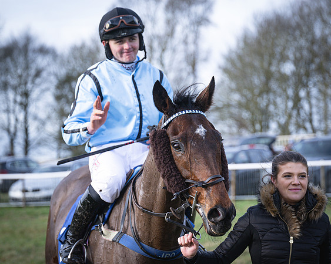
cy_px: 130
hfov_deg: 14.7
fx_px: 1281
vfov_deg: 11.8
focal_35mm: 131
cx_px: 208
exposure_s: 1/2000
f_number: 2.8
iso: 400
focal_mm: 70
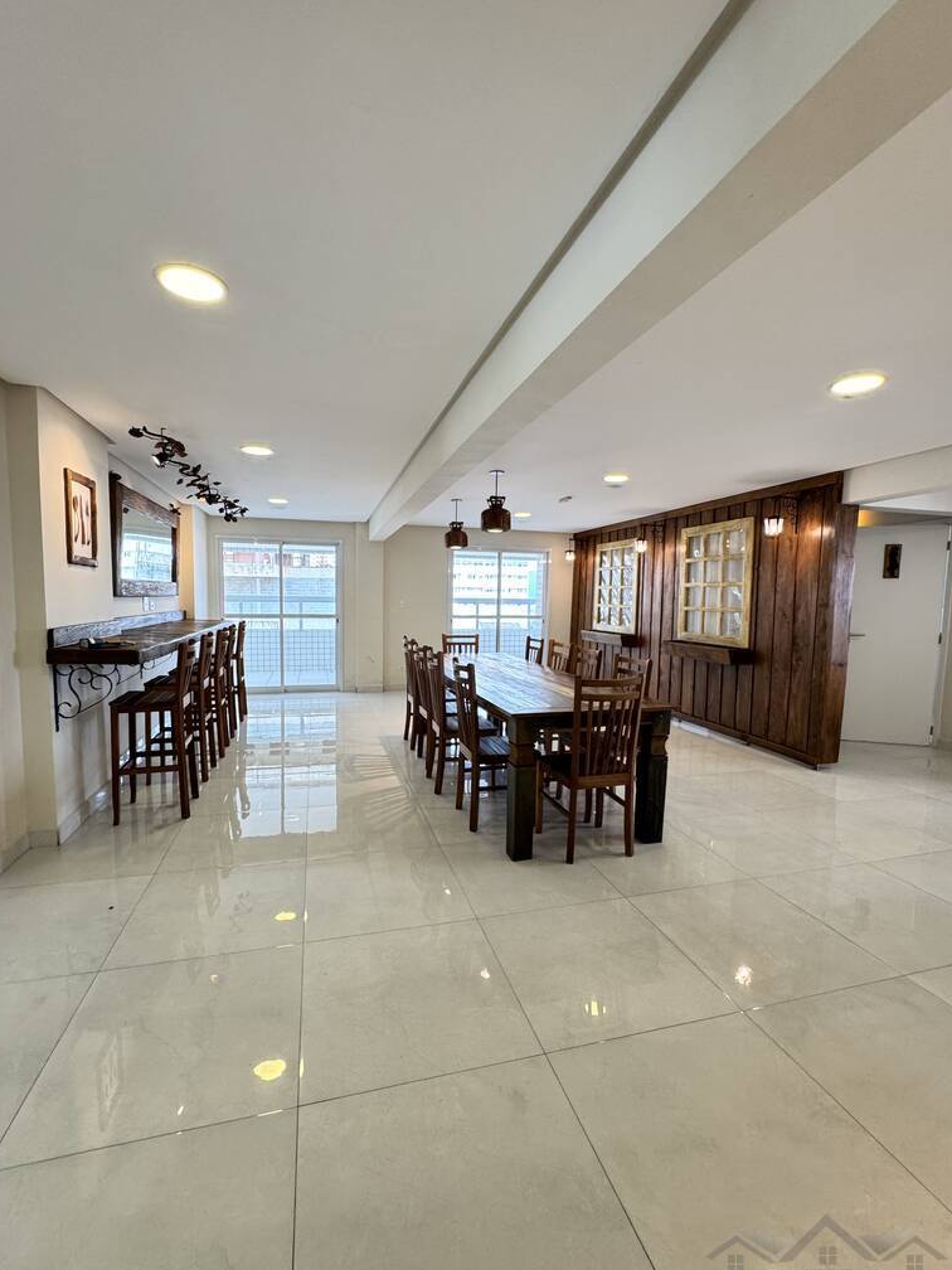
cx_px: 457
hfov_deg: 81.7
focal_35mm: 15
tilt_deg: -5.6
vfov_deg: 98.2
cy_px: 648
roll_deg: +0.5
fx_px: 550
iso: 200
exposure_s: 1/120
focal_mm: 2.22
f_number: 2.2
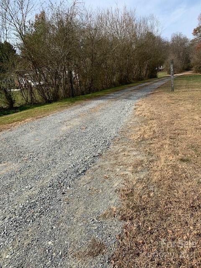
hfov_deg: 53.1
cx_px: 100
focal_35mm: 26
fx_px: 201
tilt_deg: -13.5
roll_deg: +6.2
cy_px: 134
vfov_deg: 67.3
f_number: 1.8
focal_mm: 4.25
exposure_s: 1/1779
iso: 25
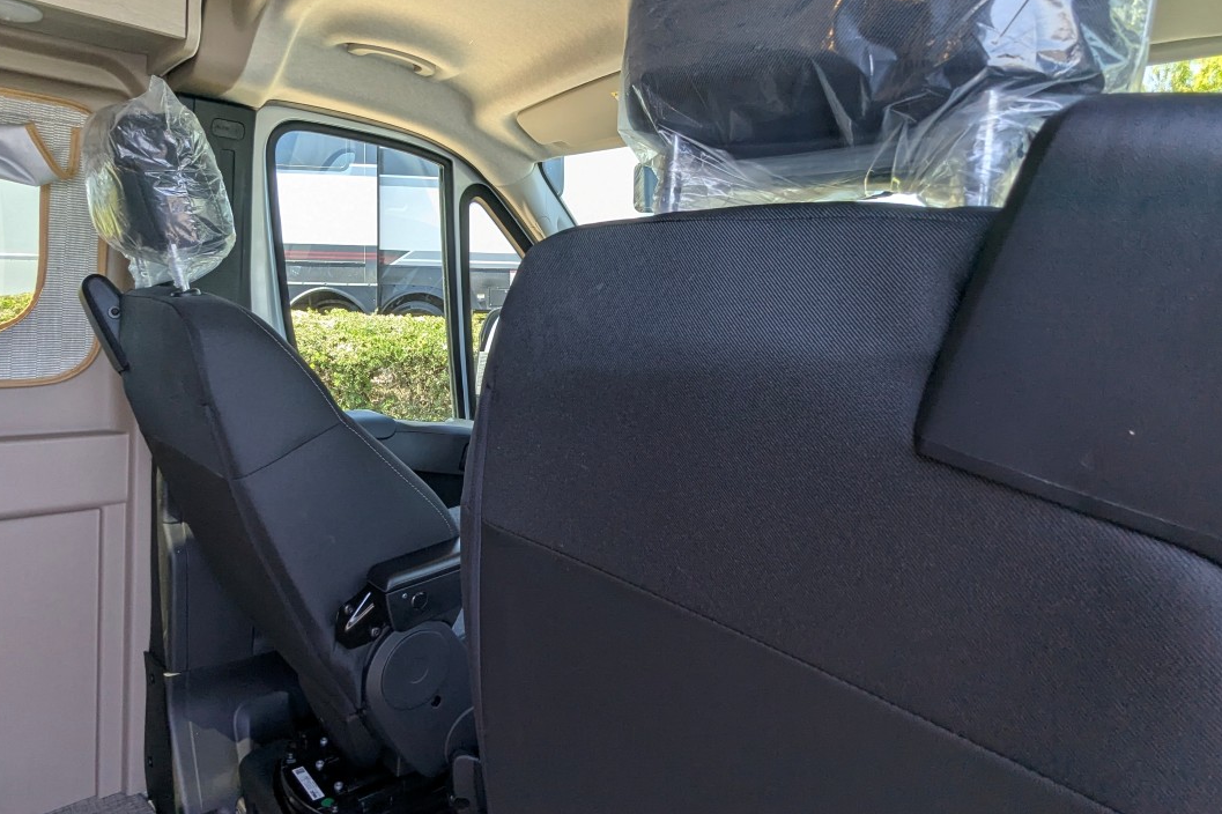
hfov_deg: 78.4
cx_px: 553
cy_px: 348
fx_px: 747
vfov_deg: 57.0
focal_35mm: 22
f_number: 2.2
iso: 50
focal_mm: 2.35
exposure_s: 1/216
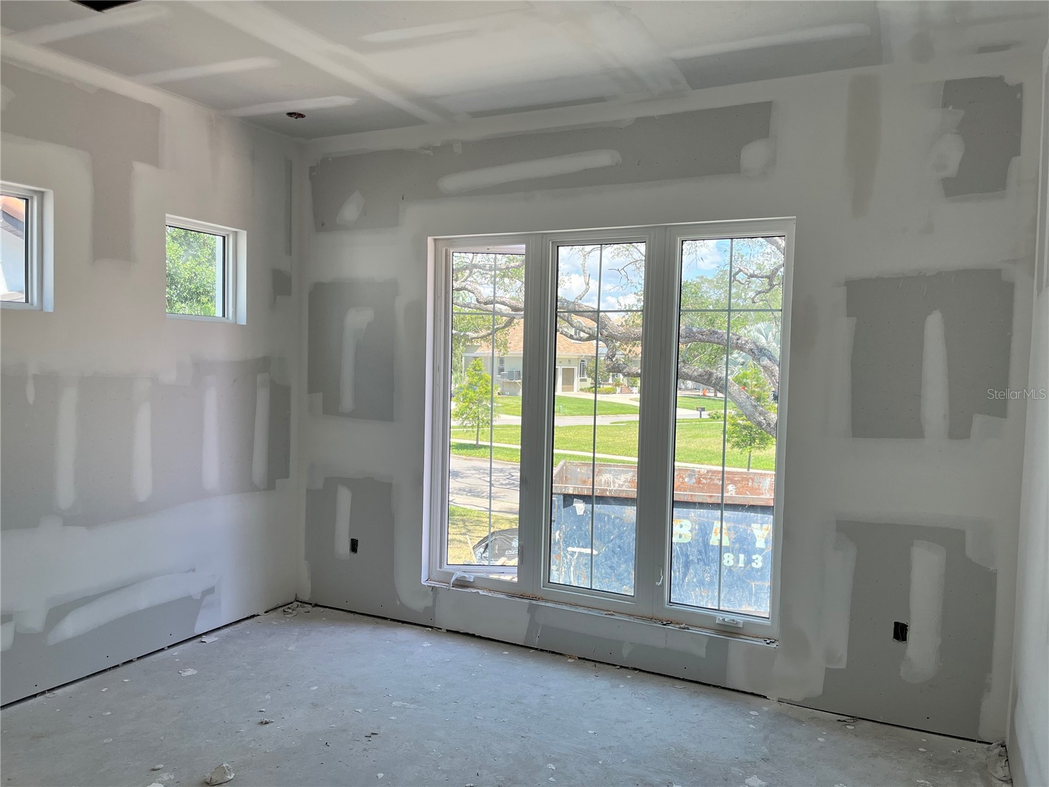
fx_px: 788
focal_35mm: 26
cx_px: 524
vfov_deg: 53.1
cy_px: 394
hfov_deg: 67.3
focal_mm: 5.1
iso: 50
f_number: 1.6
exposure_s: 1/487
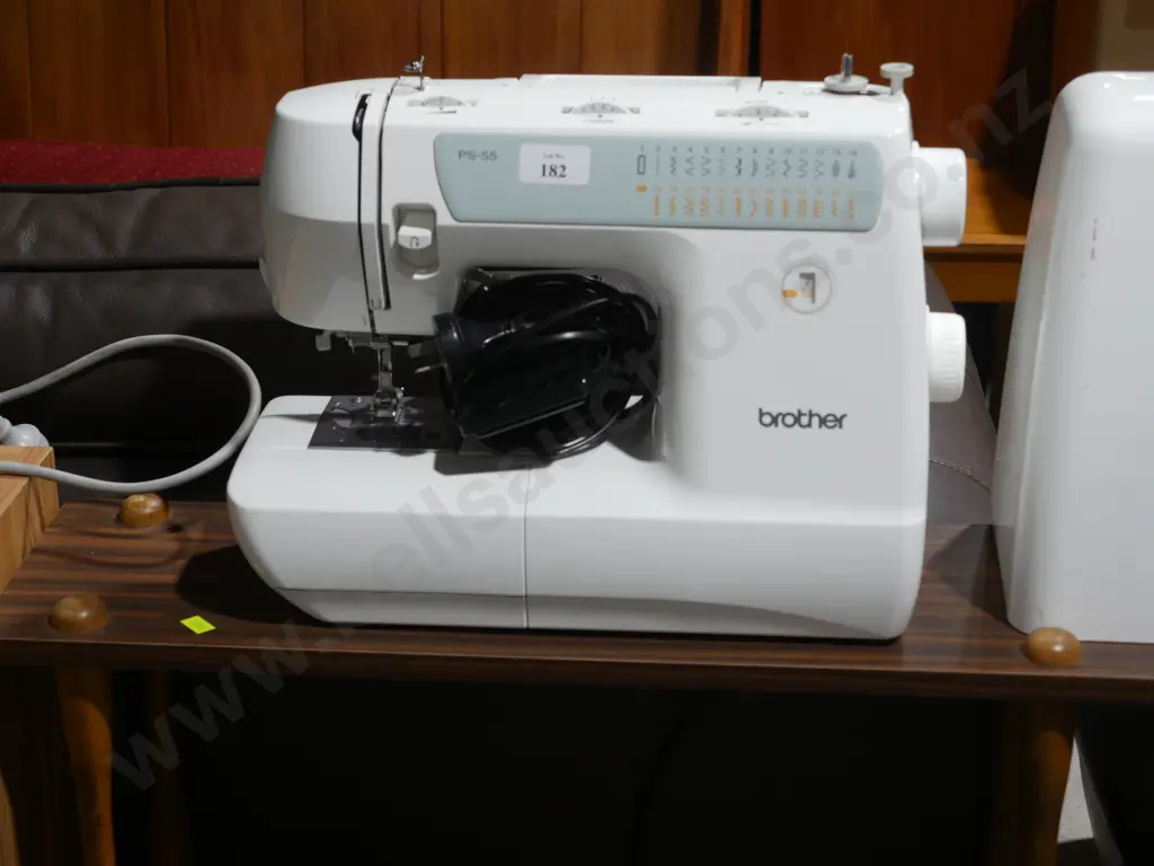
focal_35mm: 72
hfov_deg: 27.0
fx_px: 2400
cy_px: 433
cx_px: 577
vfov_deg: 20.4
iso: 500
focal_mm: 36
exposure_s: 1/80
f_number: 5.5
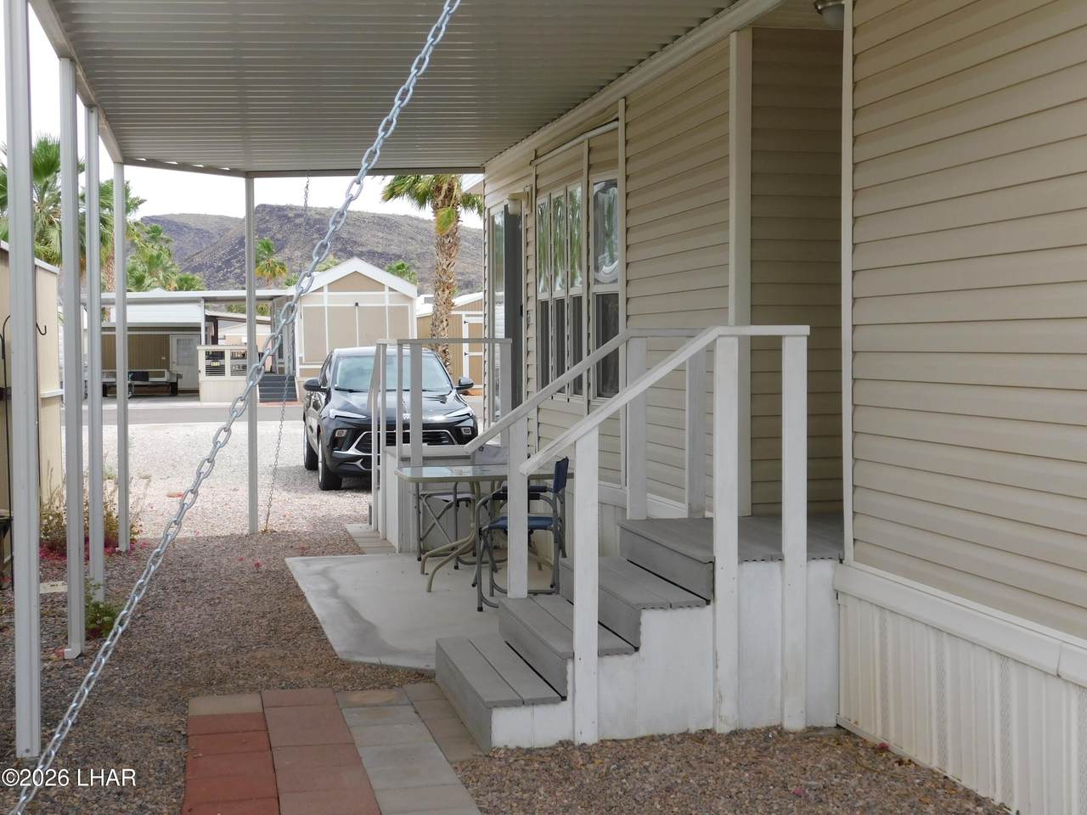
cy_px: 408
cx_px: 544
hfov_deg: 42.1
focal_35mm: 45
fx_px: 1413
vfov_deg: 32.2
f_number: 3.7
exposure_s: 1/640
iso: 125
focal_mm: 8
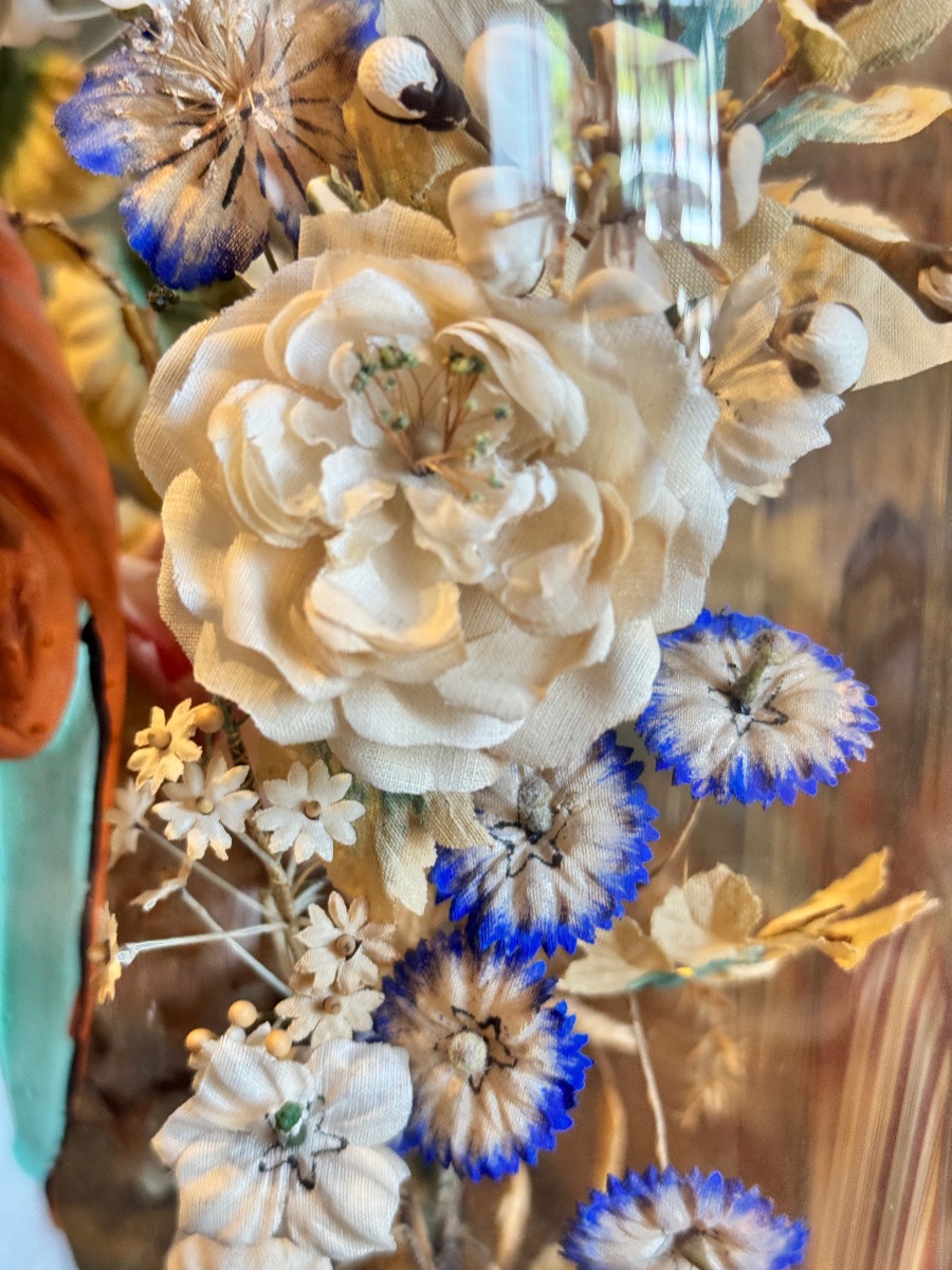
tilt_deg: -17.4
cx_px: 476
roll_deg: -3.4
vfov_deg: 39.7
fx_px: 1760
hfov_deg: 30.3
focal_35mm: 48
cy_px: 635
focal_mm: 6.76
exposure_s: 1/50
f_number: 1.78
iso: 125
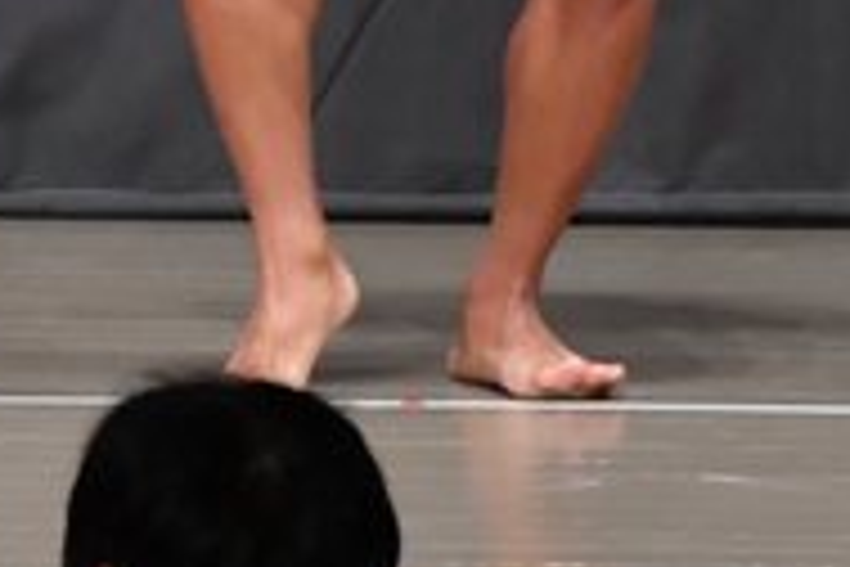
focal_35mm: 924
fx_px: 21815
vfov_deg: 1.5
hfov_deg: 2.2
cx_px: -340
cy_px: -436
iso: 6400
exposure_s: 1/400
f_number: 5.6
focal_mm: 150
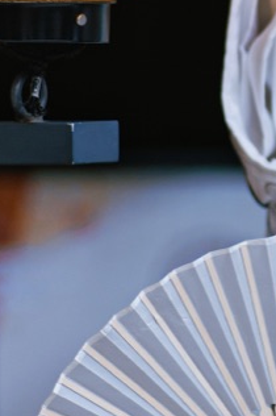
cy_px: 113
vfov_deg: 4.8
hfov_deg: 3.2
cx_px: 418
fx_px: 4967
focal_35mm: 431
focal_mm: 85
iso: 320
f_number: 1.8
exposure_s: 1/350
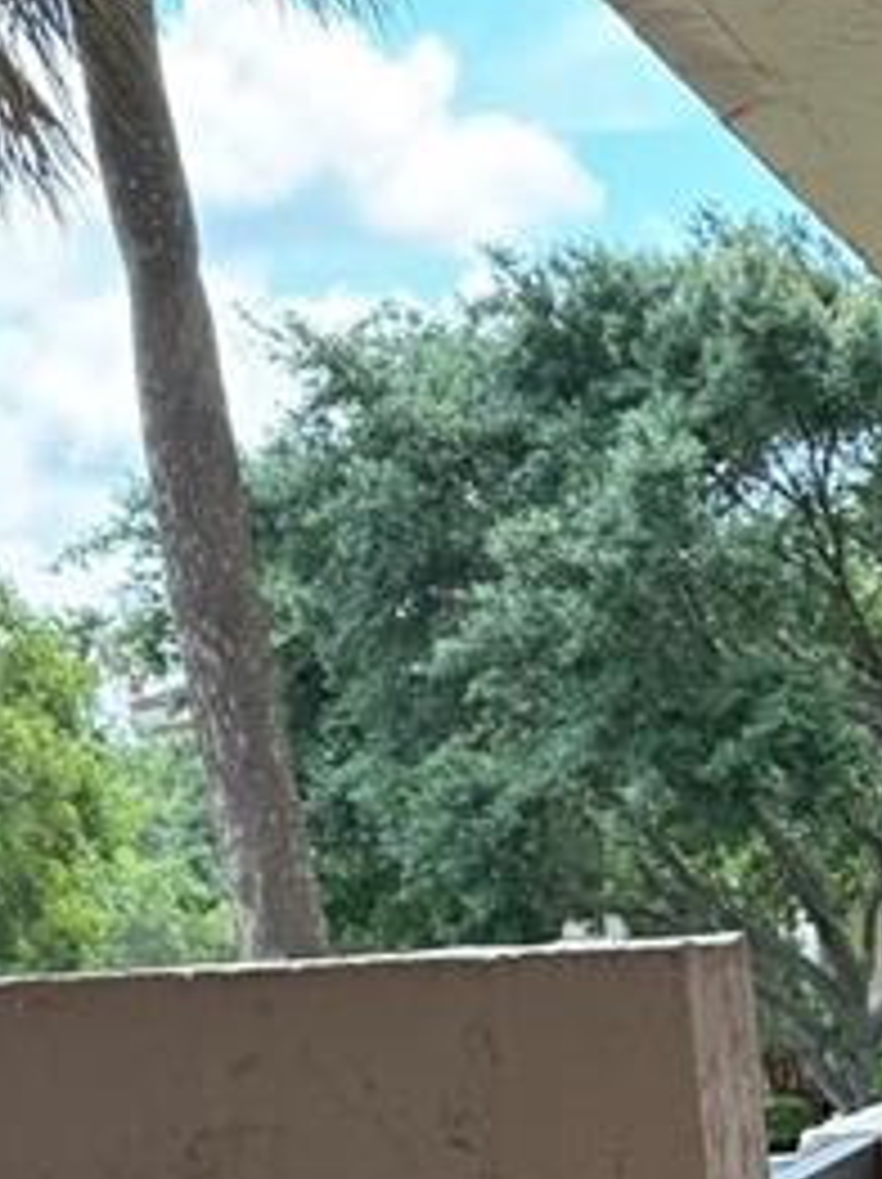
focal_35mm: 110
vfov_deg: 16.8
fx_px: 3743
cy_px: 1557
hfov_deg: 12.8
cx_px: 1292
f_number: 1.78
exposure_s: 1/535
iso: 80
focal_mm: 6.76
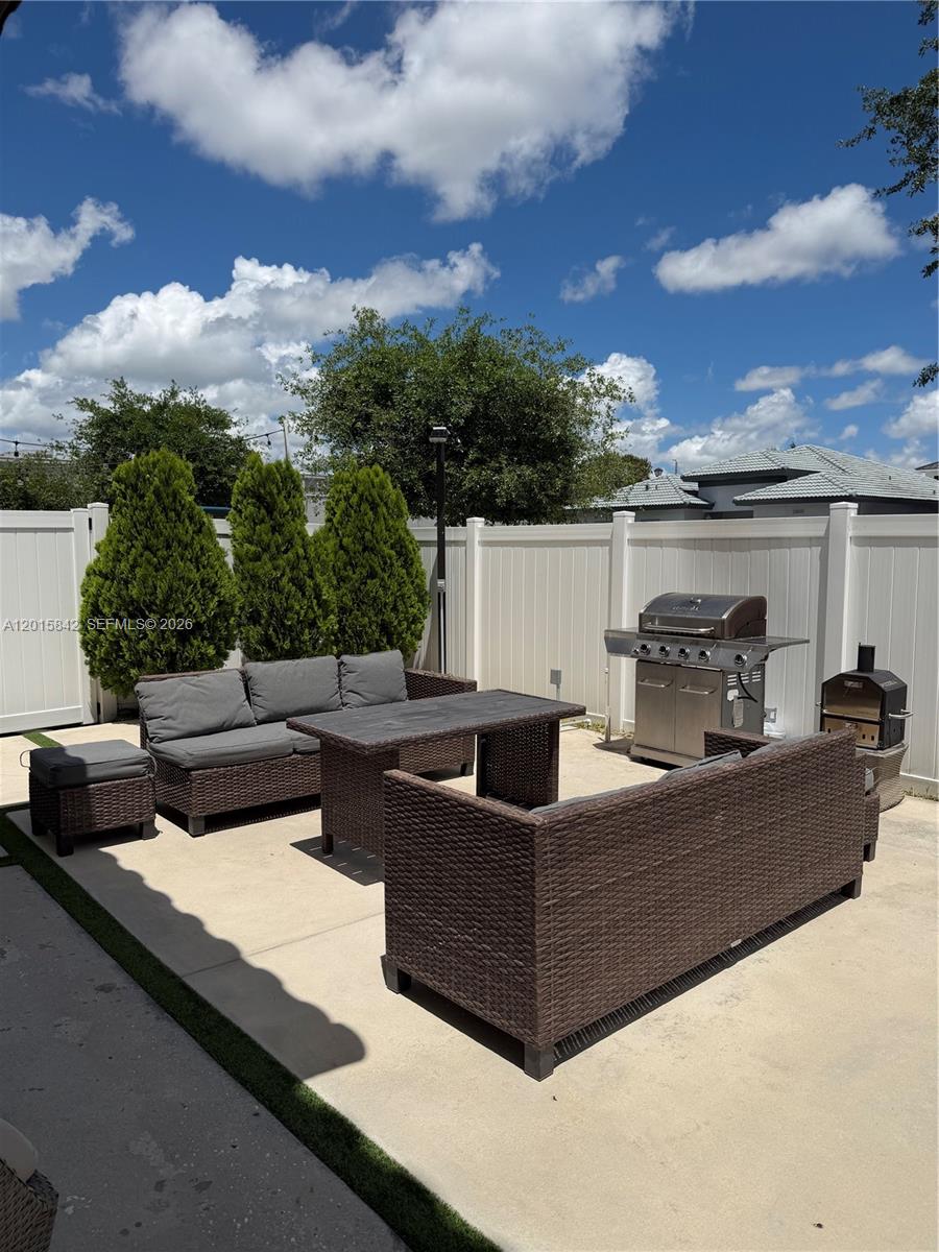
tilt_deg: -6.7
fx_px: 868
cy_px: 626
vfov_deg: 71.6
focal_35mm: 24
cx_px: 470
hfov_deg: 56.8
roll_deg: +1.9
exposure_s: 1/9091
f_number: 1.78
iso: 80
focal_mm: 6.76
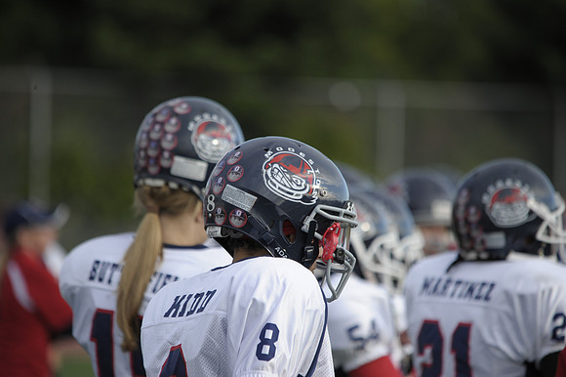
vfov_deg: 2.7
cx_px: 283
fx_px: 7856
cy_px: 188
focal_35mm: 500
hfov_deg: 4.1
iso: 800
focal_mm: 500
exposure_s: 1/1000
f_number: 6.3
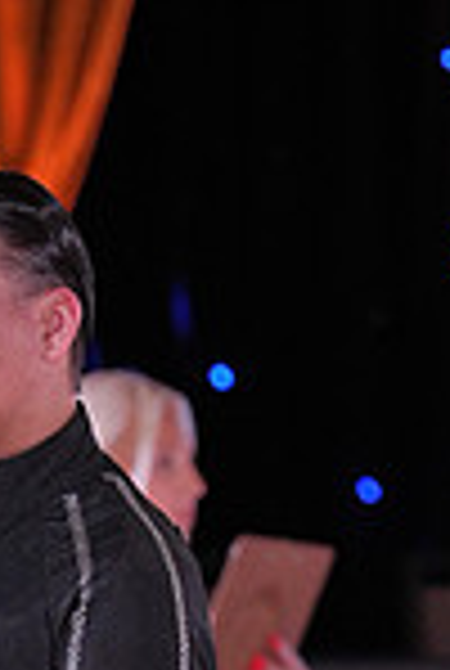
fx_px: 10003
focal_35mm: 536
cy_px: 1192
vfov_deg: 3.8
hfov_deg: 2.6
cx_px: -200
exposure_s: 1/400
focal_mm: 138
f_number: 3.5
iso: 1600
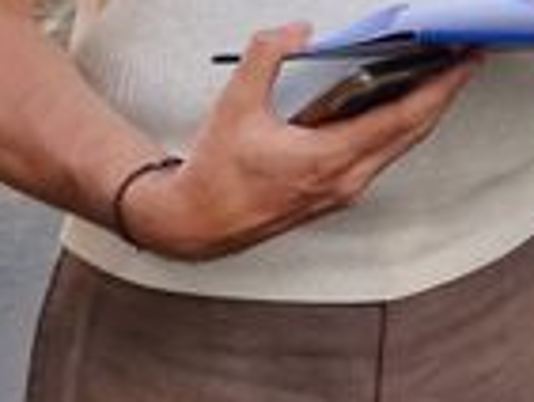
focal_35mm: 101
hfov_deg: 17.5
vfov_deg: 13.6
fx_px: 1559
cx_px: 797
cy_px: -247
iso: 50
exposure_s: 1/180
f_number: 1.8
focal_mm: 6.4
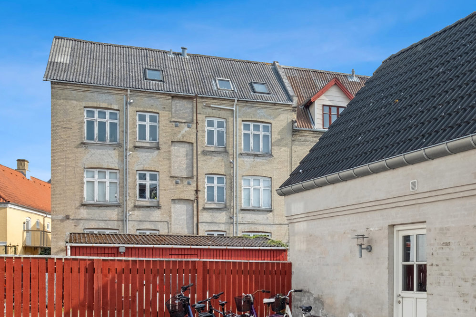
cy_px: 260
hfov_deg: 45.2
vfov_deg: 31.0
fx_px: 555
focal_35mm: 42
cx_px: 343
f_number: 8
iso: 500
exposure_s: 1/80
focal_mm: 13.8
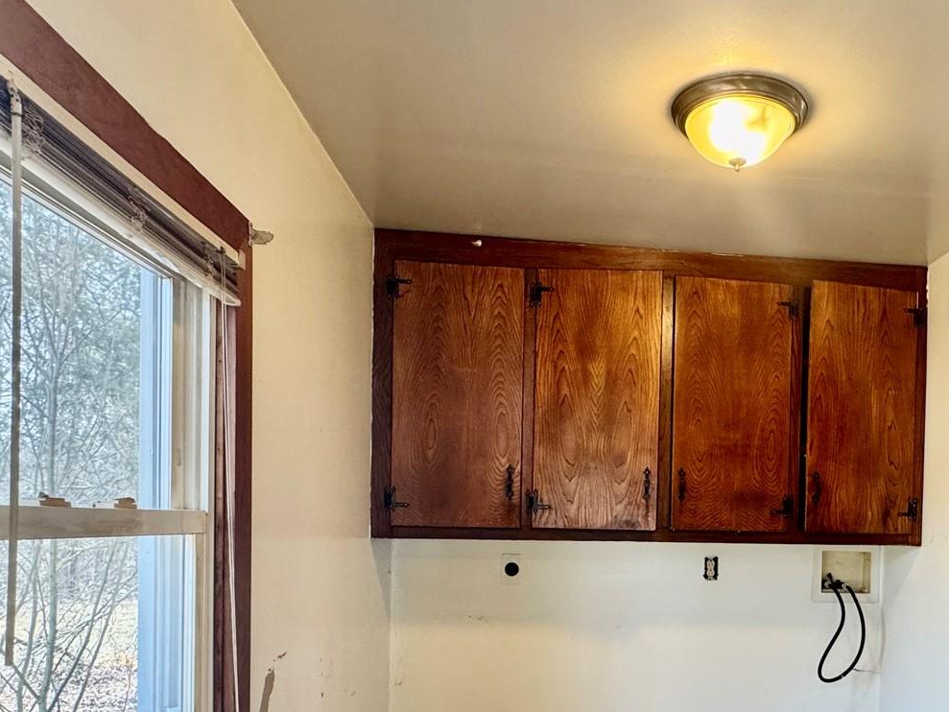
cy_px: 539
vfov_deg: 46.4
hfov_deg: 59.4
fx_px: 795
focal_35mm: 29
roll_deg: -1.1
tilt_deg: -0.8
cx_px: 672
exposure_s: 1/120
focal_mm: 2.22
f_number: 2.2
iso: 200
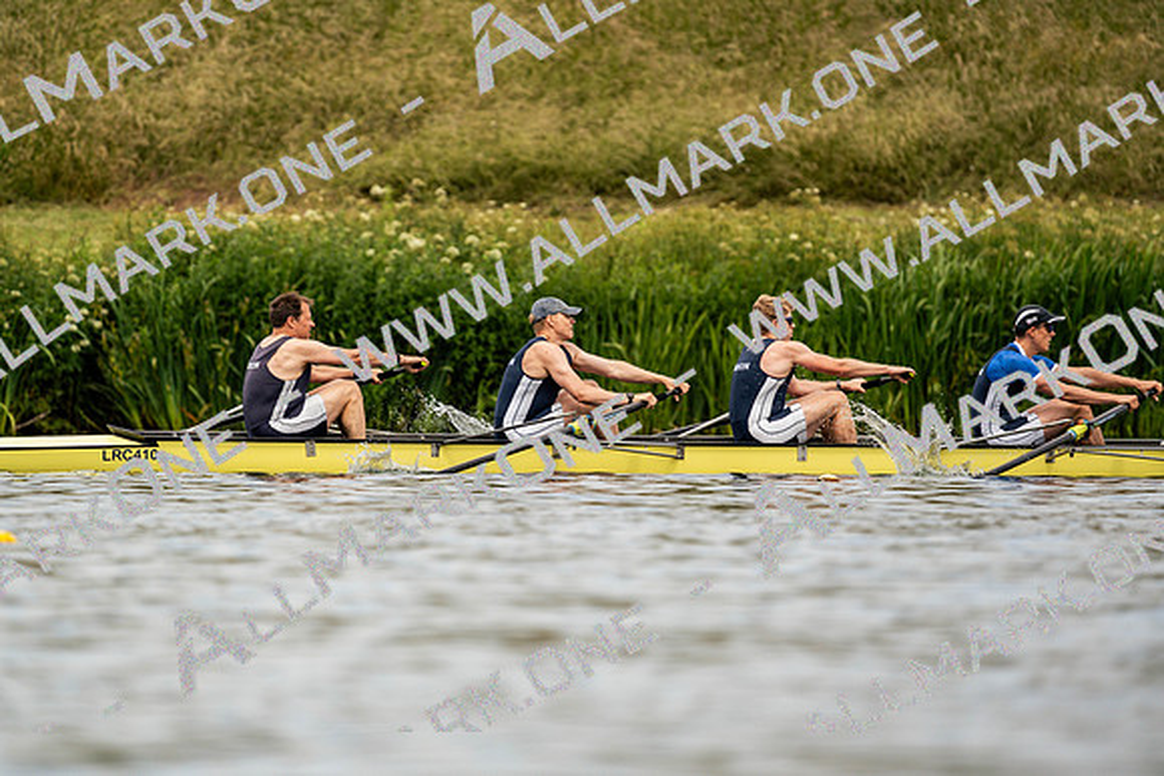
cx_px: 582
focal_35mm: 506
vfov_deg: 2.7
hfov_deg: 4.1
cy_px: 388
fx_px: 16364
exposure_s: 1/2000
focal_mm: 506
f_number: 6.3
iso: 250
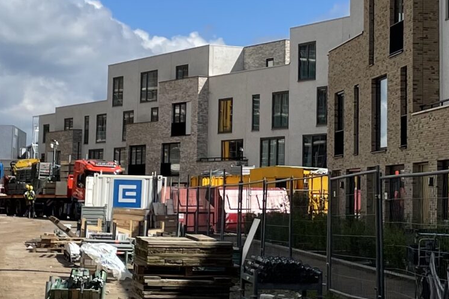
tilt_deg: +6.9
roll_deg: -0.9
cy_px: 51
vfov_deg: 13.1
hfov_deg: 19.6
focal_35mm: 104
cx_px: 284
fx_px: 1297
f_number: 1.6
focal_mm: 4.2
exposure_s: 1/4651
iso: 32
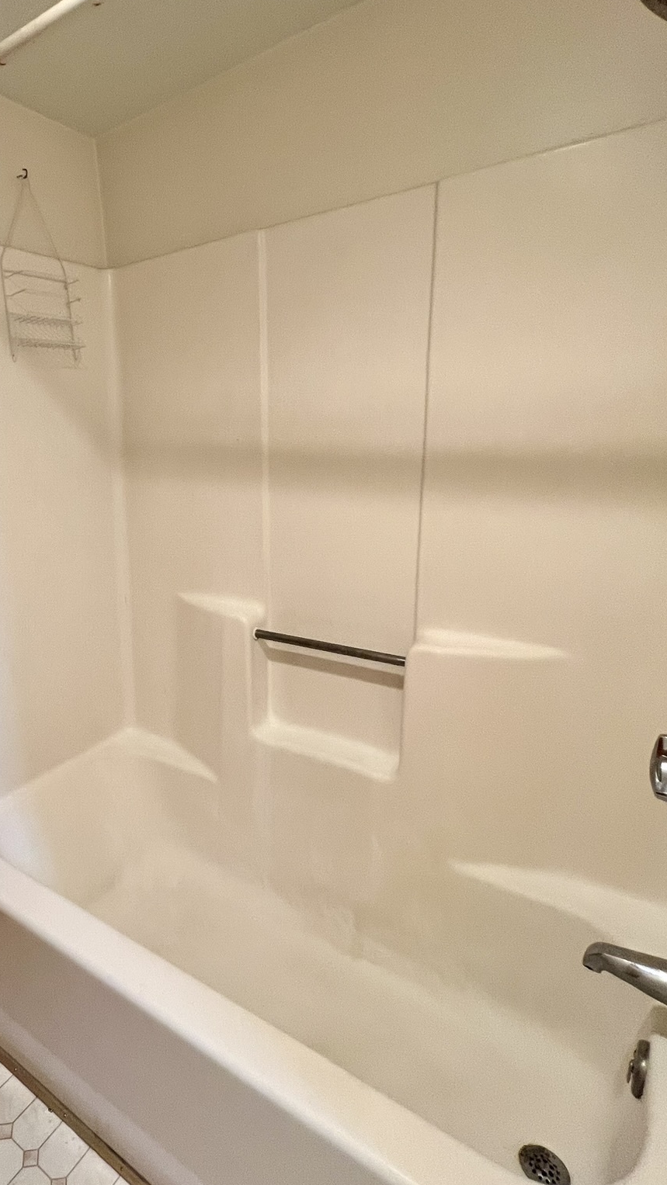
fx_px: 597
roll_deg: +3.2
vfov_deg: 89.4
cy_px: 548
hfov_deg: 55.0
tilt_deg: -10.6
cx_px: 151
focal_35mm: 19
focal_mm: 1.57
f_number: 1.8
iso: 160
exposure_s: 1/60
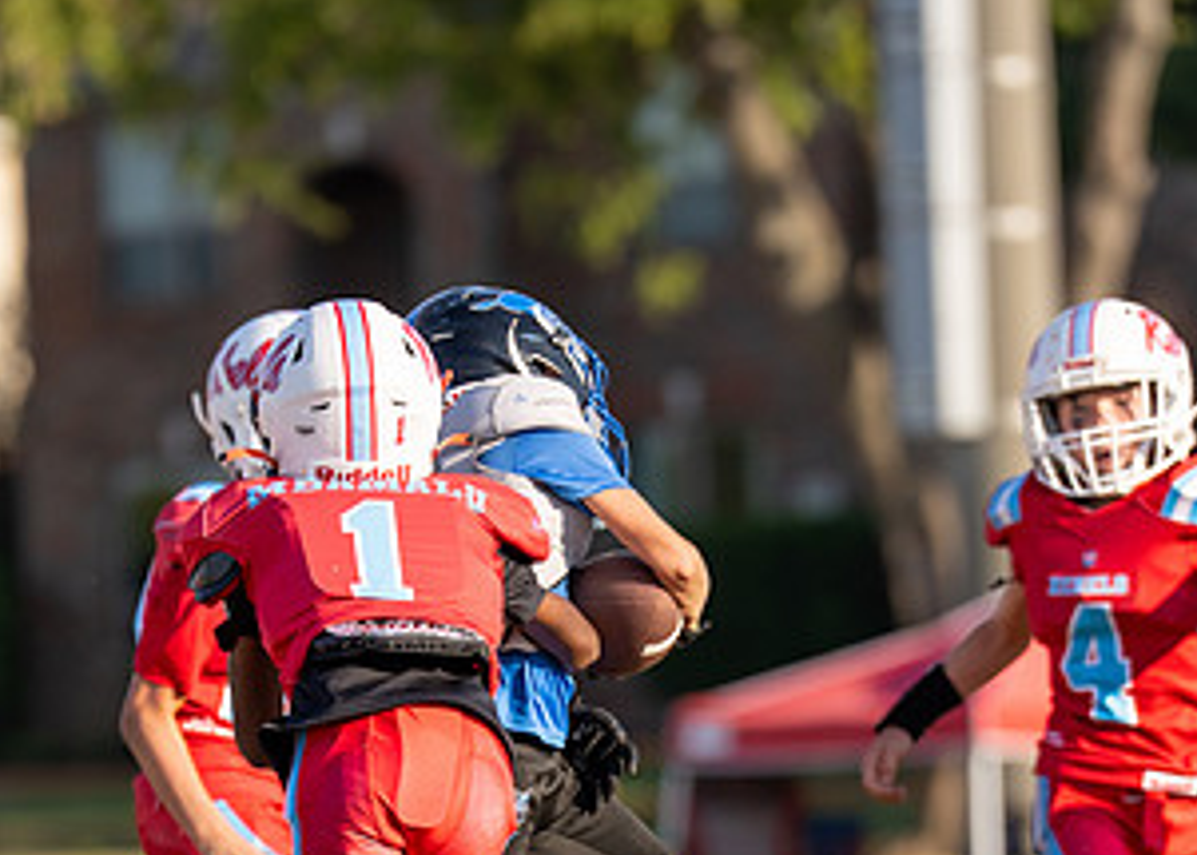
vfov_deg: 2.5
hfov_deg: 3.5
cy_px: 816
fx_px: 19514
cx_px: 698
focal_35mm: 574
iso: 125
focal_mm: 200
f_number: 3.2
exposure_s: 1/1600
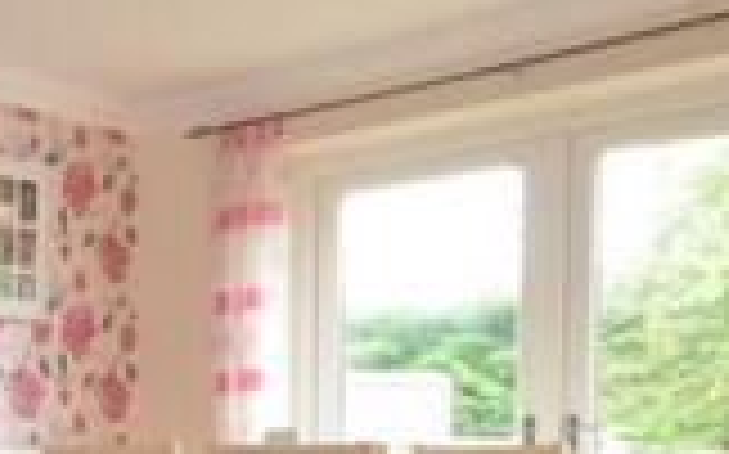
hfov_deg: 26.3
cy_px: 474
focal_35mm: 62
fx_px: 1231
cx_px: -292
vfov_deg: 20.1
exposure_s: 1/2.5
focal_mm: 10
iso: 400
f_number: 10
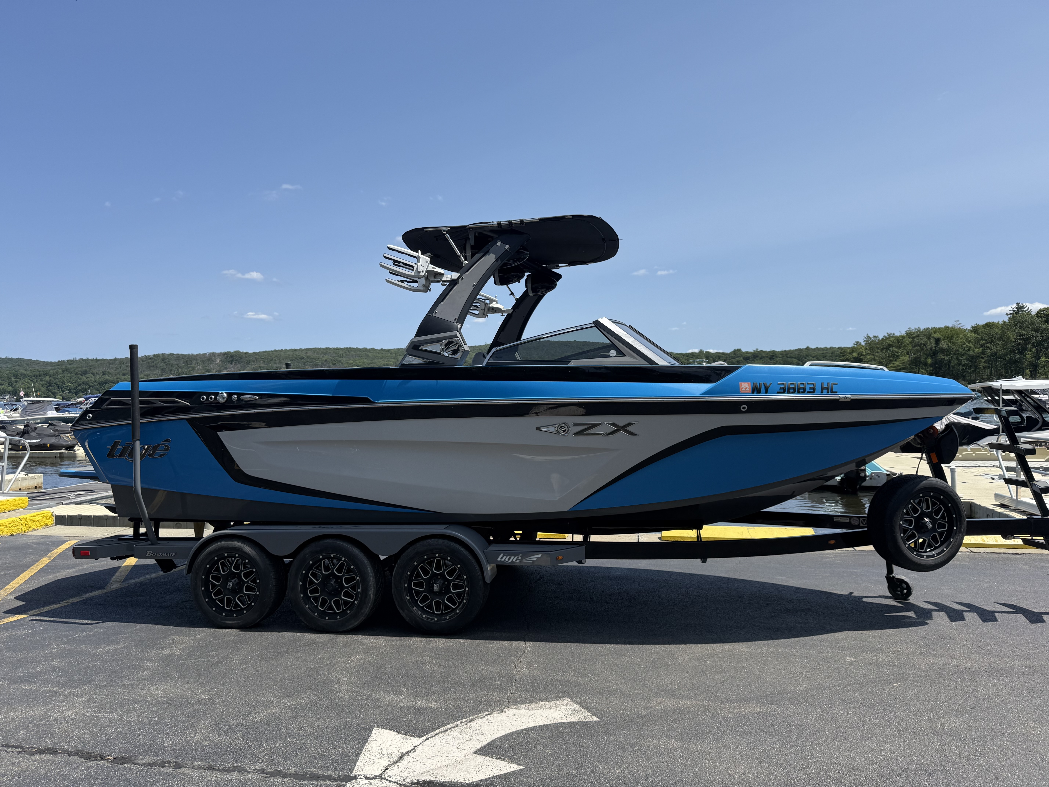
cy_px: 394
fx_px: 727
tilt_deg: +0.6
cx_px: 524
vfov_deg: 56.8
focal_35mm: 24
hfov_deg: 71.6
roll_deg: +1.3
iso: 80
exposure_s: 1/4975
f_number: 1.78
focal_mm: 6.76
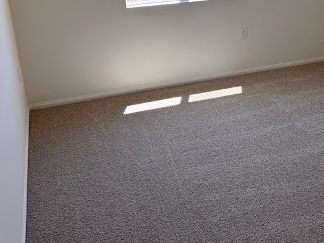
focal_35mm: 48
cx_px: 237
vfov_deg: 29.7
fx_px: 449
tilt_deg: -17.8
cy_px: 56
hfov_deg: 38.8
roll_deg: +1.0
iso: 80
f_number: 1.78
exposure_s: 1/200
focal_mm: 6.76
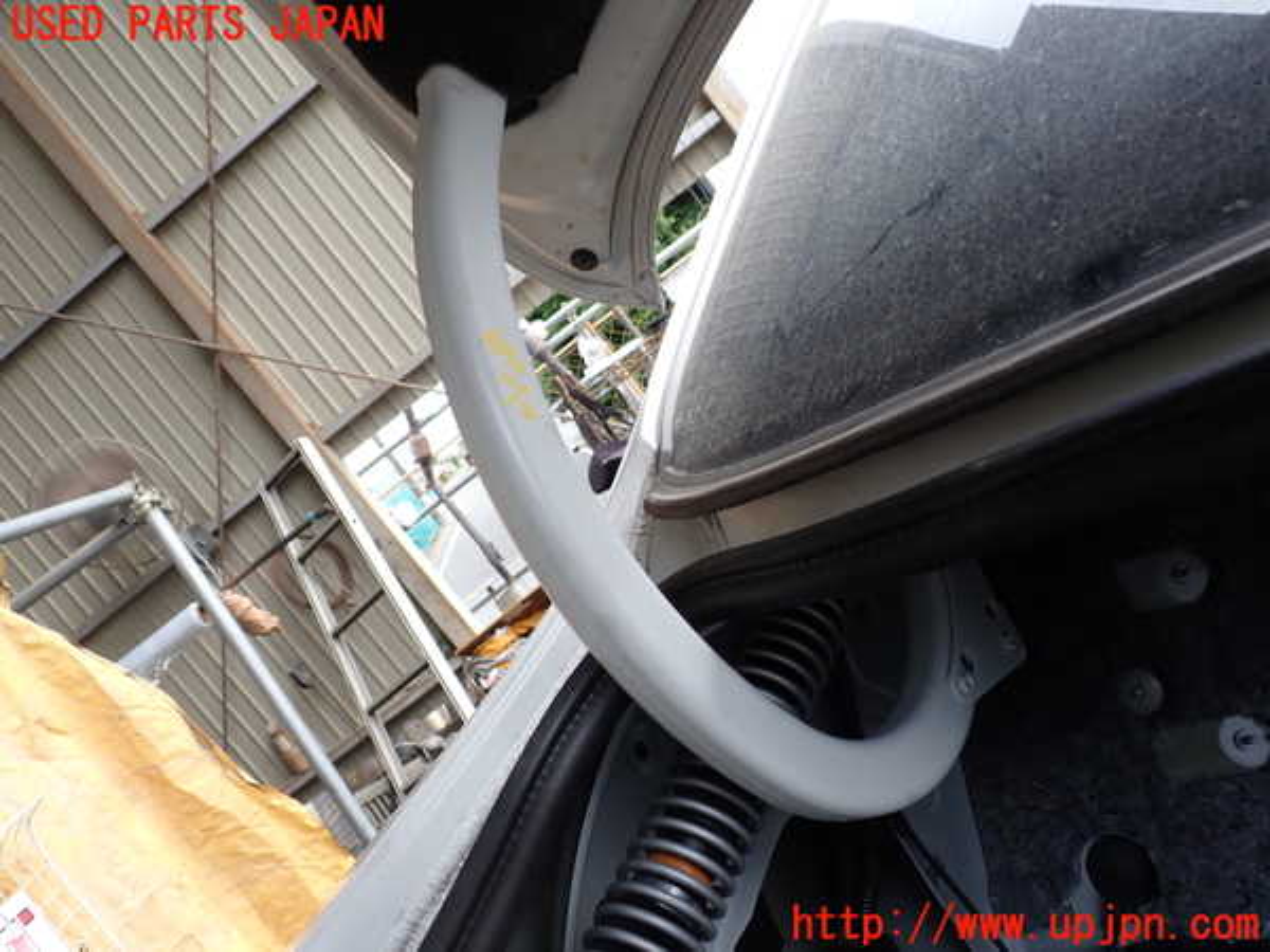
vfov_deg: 46.8
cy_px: 476
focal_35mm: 30
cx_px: 635
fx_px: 1101
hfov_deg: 60.0
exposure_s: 1/200
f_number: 3.2
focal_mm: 5.4
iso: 100
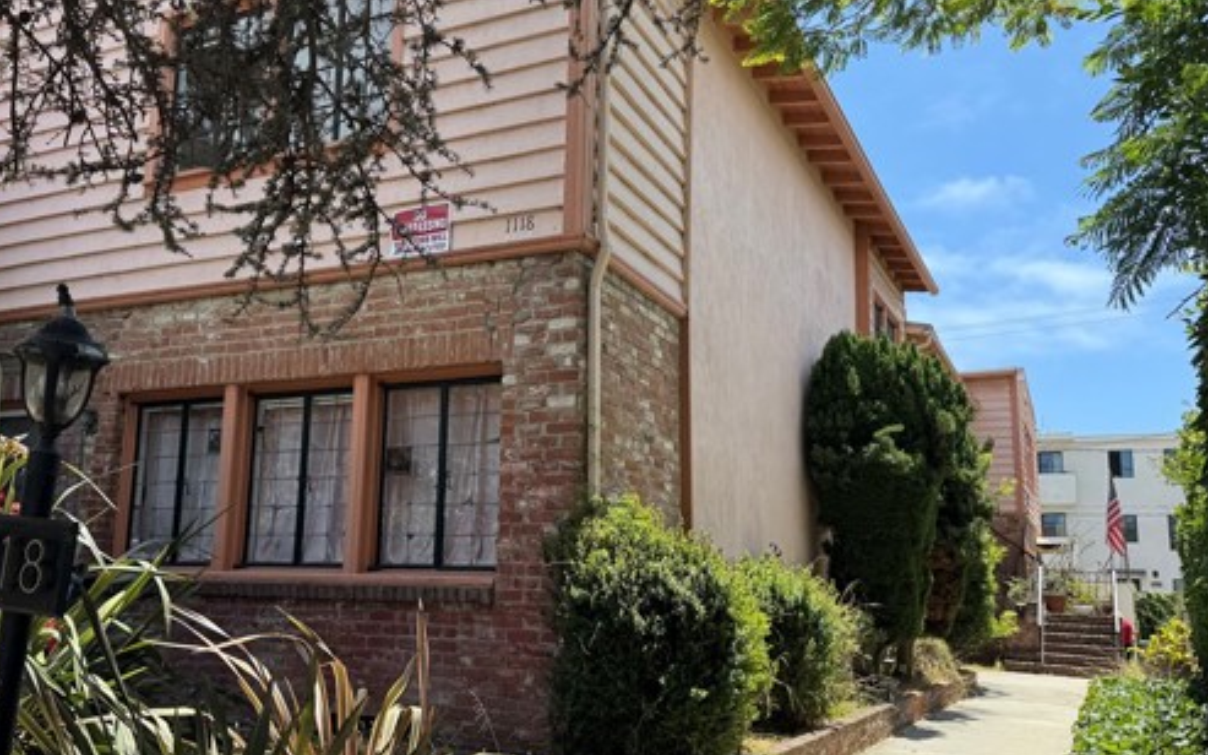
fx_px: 1086
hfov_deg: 57.6
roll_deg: -2.2
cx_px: 475
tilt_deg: +10.5
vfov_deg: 38.3
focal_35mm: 33
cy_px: 382
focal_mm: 6.76
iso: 80
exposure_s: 1/1488
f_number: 1.78
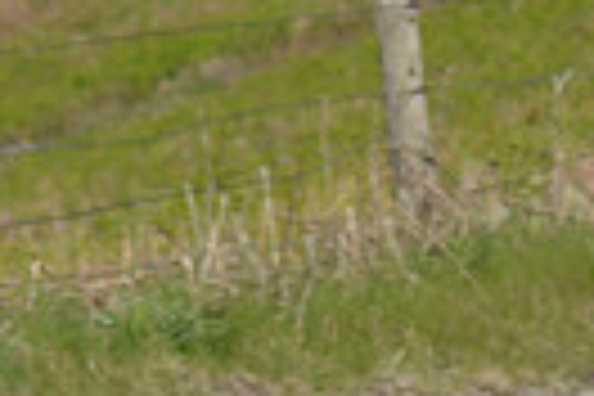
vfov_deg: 3.0
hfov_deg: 4.4
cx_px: -626
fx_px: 7639
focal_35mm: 463
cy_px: 502
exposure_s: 1/1600
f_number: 6.3
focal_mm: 70
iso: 400
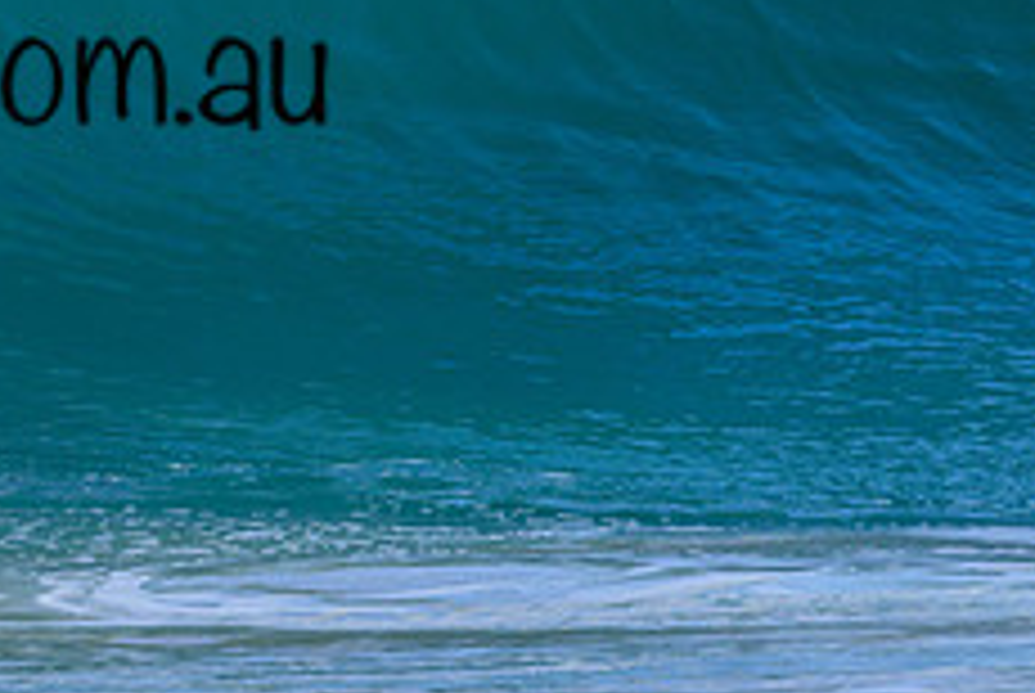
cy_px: 20
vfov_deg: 0.7
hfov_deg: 1.0
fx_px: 58004
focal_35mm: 2015
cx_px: -148
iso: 500
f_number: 6.3
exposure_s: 1/2000
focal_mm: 800
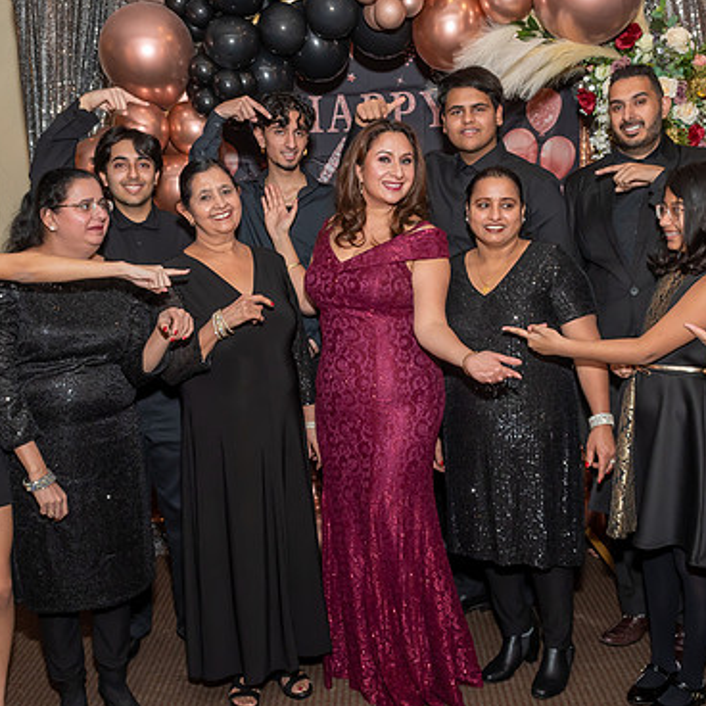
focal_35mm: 42
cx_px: 375
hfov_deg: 40.0
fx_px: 969
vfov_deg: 40.0
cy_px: 355
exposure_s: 1/250
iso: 500
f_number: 9
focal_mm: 19
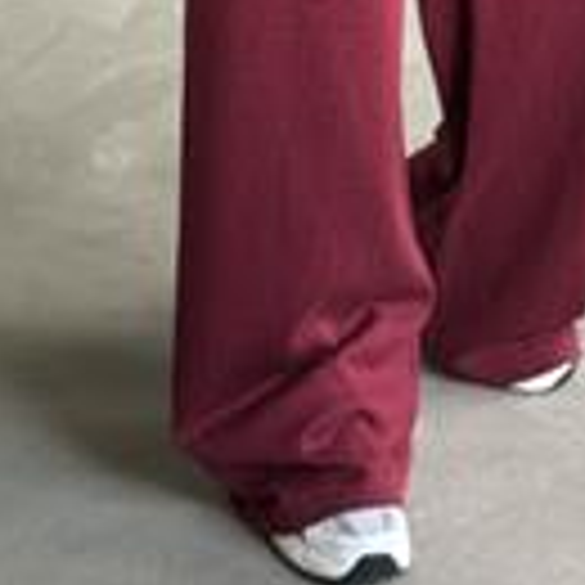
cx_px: 410
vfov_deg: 11.9
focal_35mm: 139
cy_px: -360
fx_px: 2658
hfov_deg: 12.5
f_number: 1.78
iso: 400
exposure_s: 1/40
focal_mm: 6.76
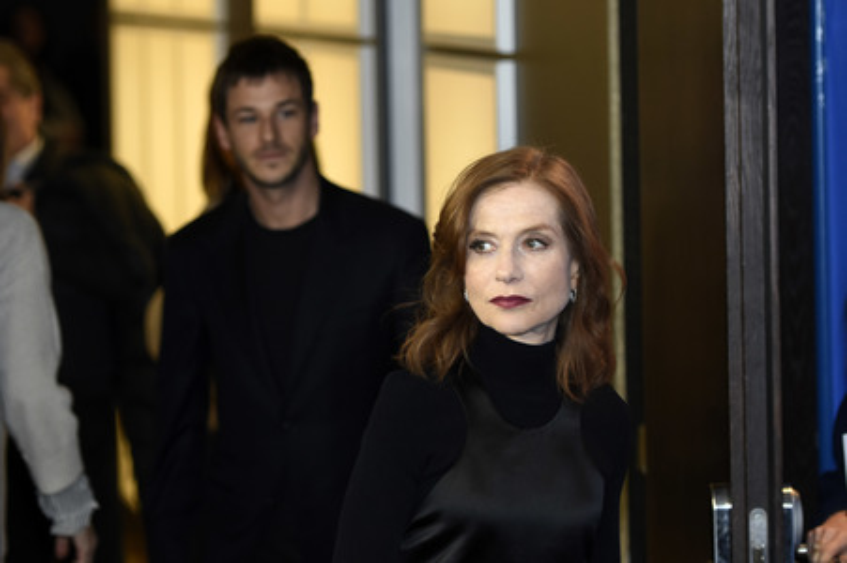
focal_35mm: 158
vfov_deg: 8.7
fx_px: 3703
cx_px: 424
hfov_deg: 13.0
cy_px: 282
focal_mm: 105
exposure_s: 1/320
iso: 640
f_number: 2.8
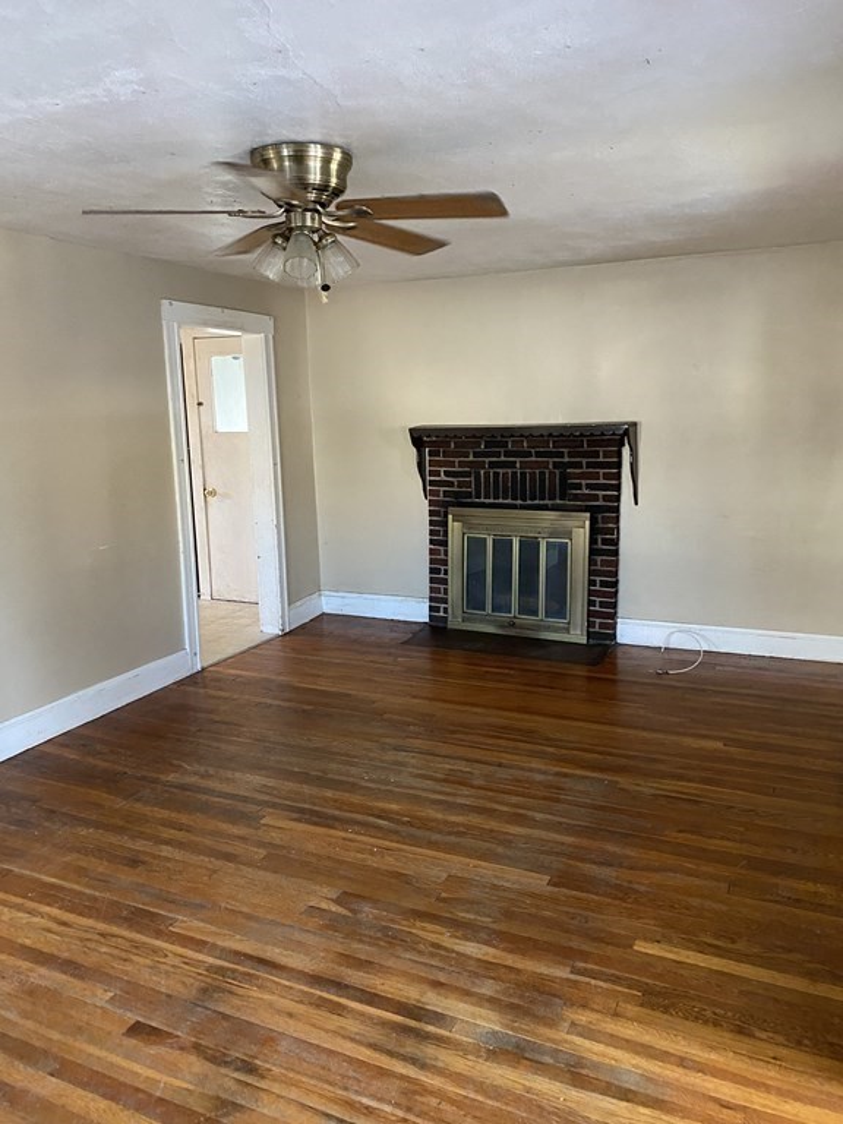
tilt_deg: -7.1
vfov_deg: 67.3
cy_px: 562
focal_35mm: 26
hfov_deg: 53.1
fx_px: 844
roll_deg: -0.1
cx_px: 422
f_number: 1.8
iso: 400
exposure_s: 1/60
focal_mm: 4.25
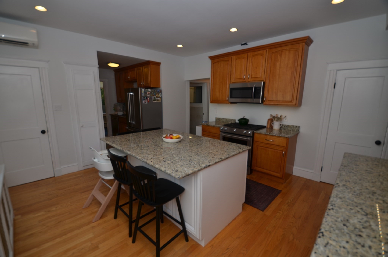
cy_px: 128
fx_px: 161
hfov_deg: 100.5
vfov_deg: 77.1
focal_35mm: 15
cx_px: 194
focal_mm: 10
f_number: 3.5
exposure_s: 1/200
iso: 100
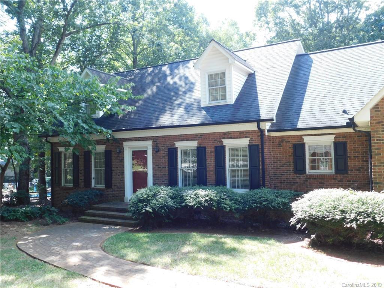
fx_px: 333
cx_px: 192
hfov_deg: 60.0
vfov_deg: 46.8
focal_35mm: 30
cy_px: 144
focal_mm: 5.3
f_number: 3.2
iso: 125
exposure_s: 1/125
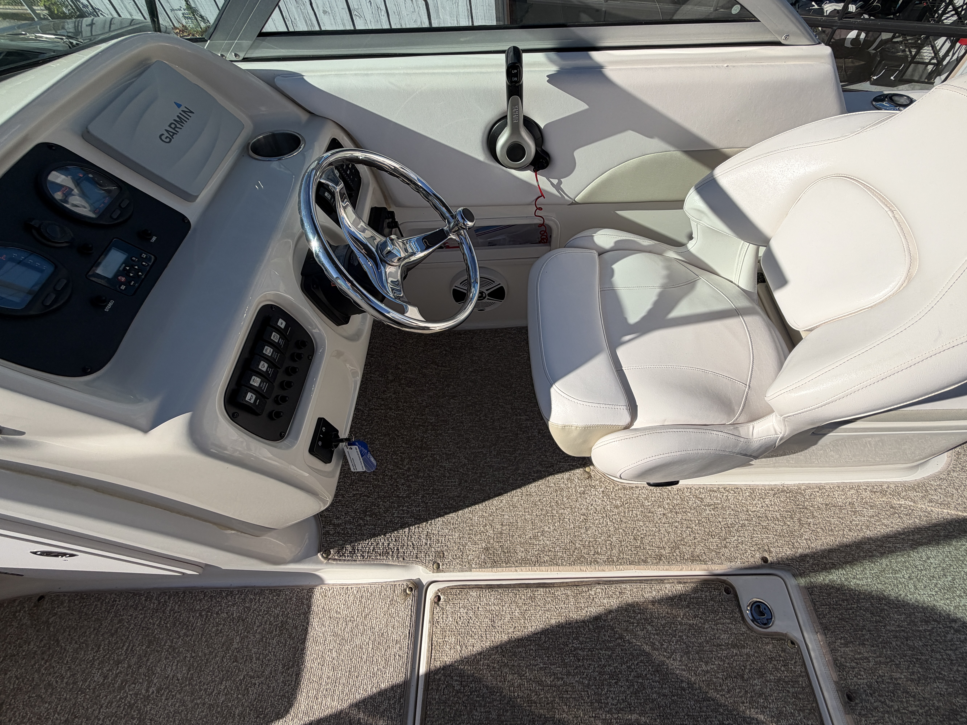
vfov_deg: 81.7
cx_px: 515
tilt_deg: -56.6
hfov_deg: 98.0
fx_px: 419
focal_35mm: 15
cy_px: 348
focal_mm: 2.22
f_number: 2.2
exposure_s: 1/1399
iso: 20
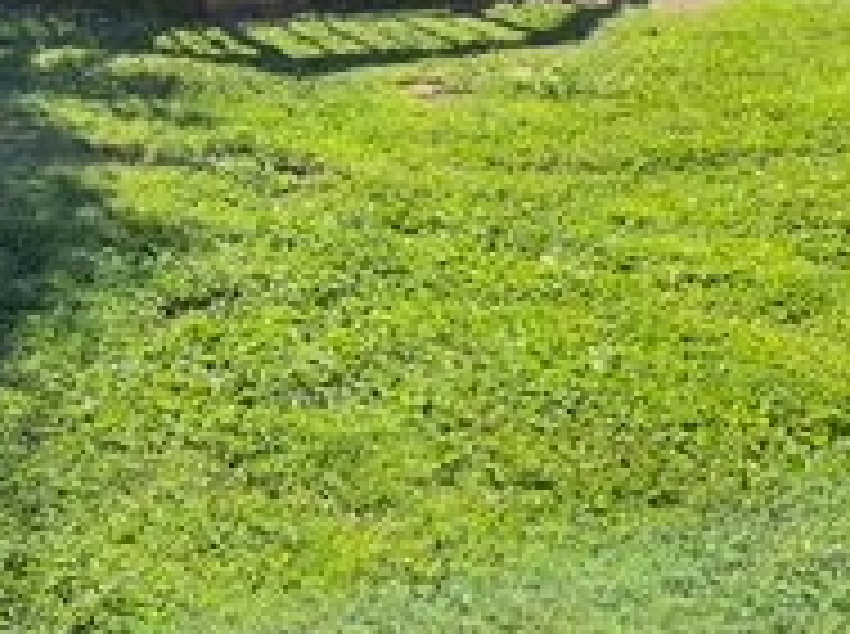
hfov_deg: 30.6
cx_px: 117
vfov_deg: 22.8
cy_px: -34
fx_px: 1495
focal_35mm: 61
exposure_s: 1/3436
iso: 80
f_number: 1.8
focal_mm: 5.4
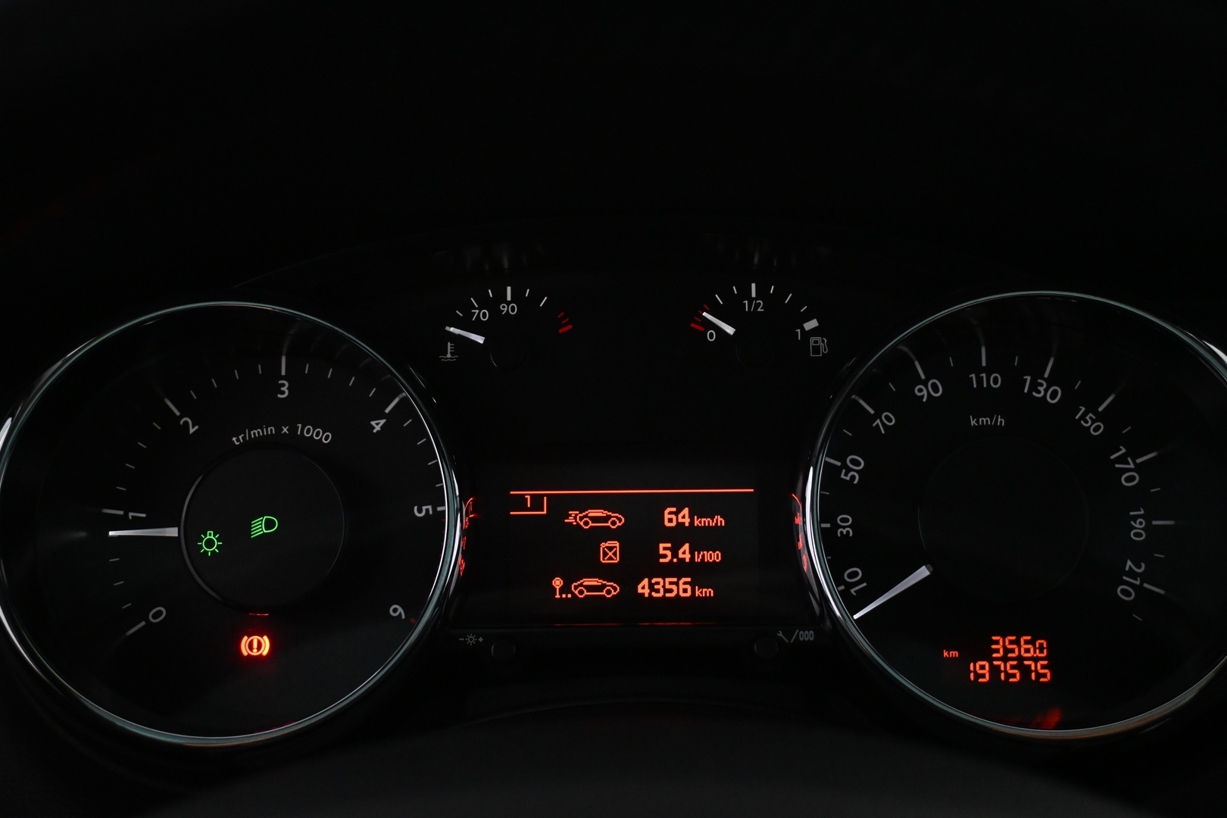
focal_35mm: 44
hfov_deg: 45.0
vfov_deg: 30.8
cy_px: 409
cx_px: 614
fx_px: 1483
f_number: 4.8
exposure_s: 1/125
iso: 3200
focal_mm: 29
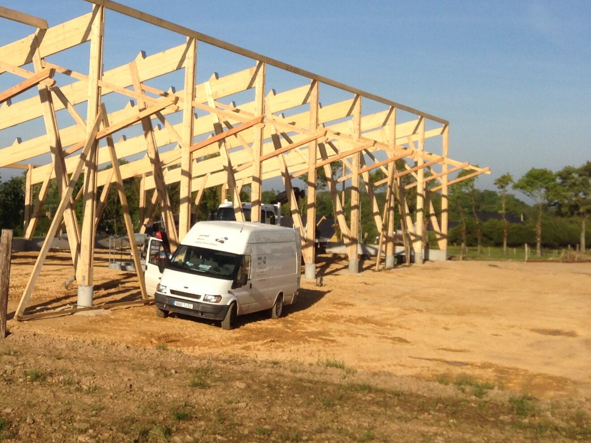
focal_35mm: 64
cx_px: 21
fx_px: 1093
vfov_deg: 22.7
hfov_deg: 28.7
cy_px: 102
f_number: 2.4
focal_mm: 4.12
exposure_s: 1/2463
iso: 50
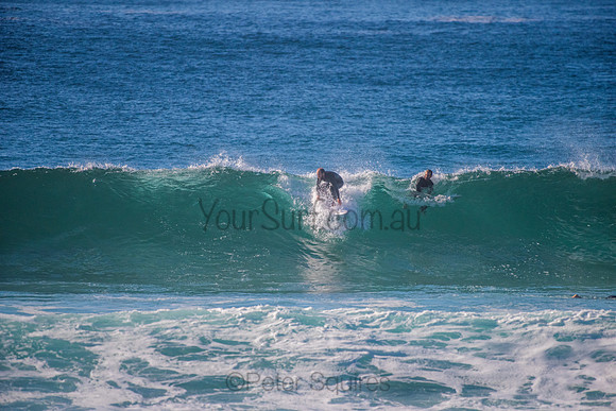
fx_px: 8557
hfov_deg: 4.1
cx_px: 308
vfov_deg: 2.8
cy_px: 206
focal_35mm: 500
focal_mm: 500
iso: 1100
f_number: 5.6
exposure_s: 1/2000
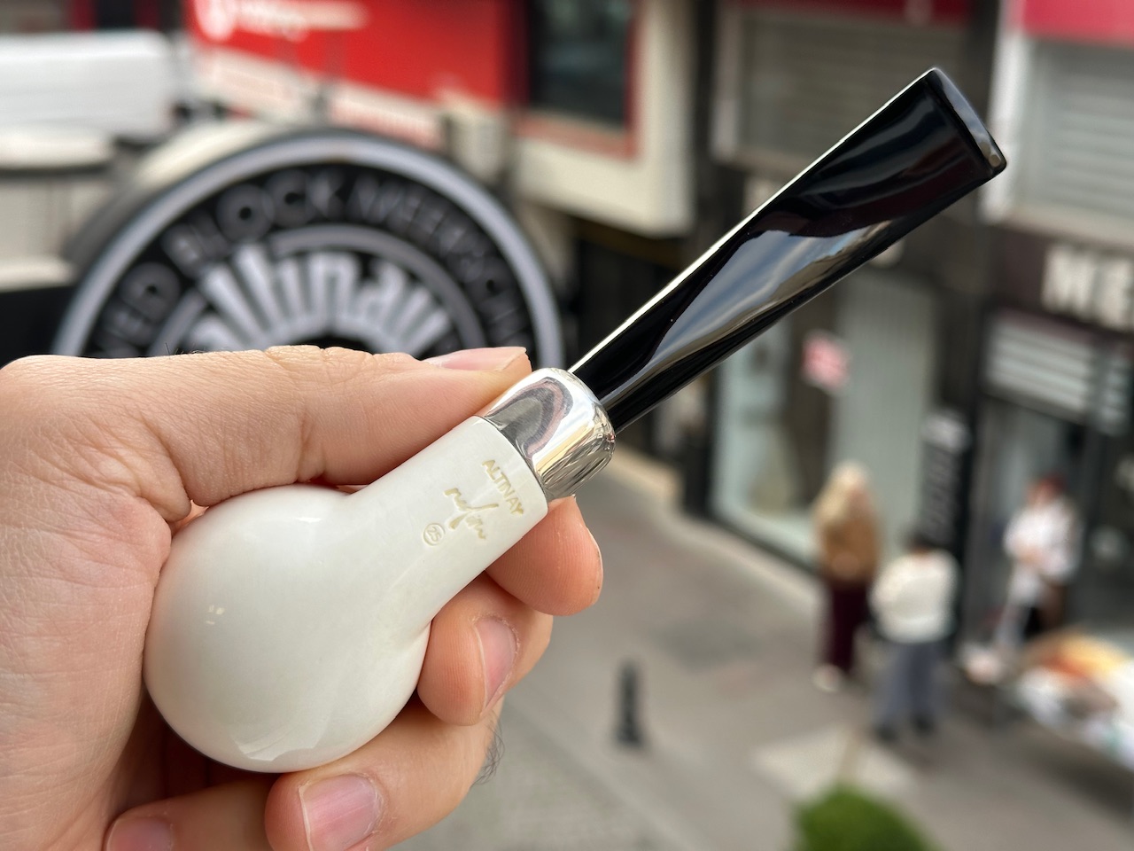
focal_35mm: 48
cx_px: 567
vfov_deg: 30.3
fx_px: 1572
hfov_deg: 39.7
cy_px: 426
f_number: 1.78
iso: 64
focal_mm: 6.86
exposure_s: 1/317
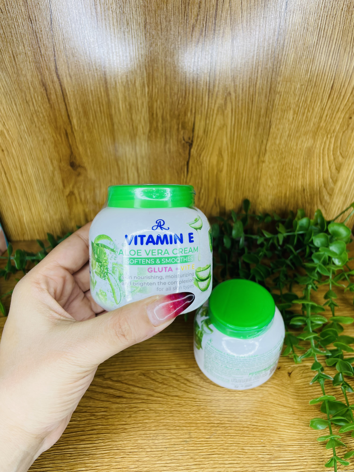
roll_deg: +0.4
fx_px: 355
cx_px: 177
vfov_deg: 67.3
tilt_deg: -37.4
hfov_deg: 53.1
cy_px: 236
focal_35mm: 26
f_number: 1.6
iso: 32
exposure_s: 1/148
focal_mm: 4.2
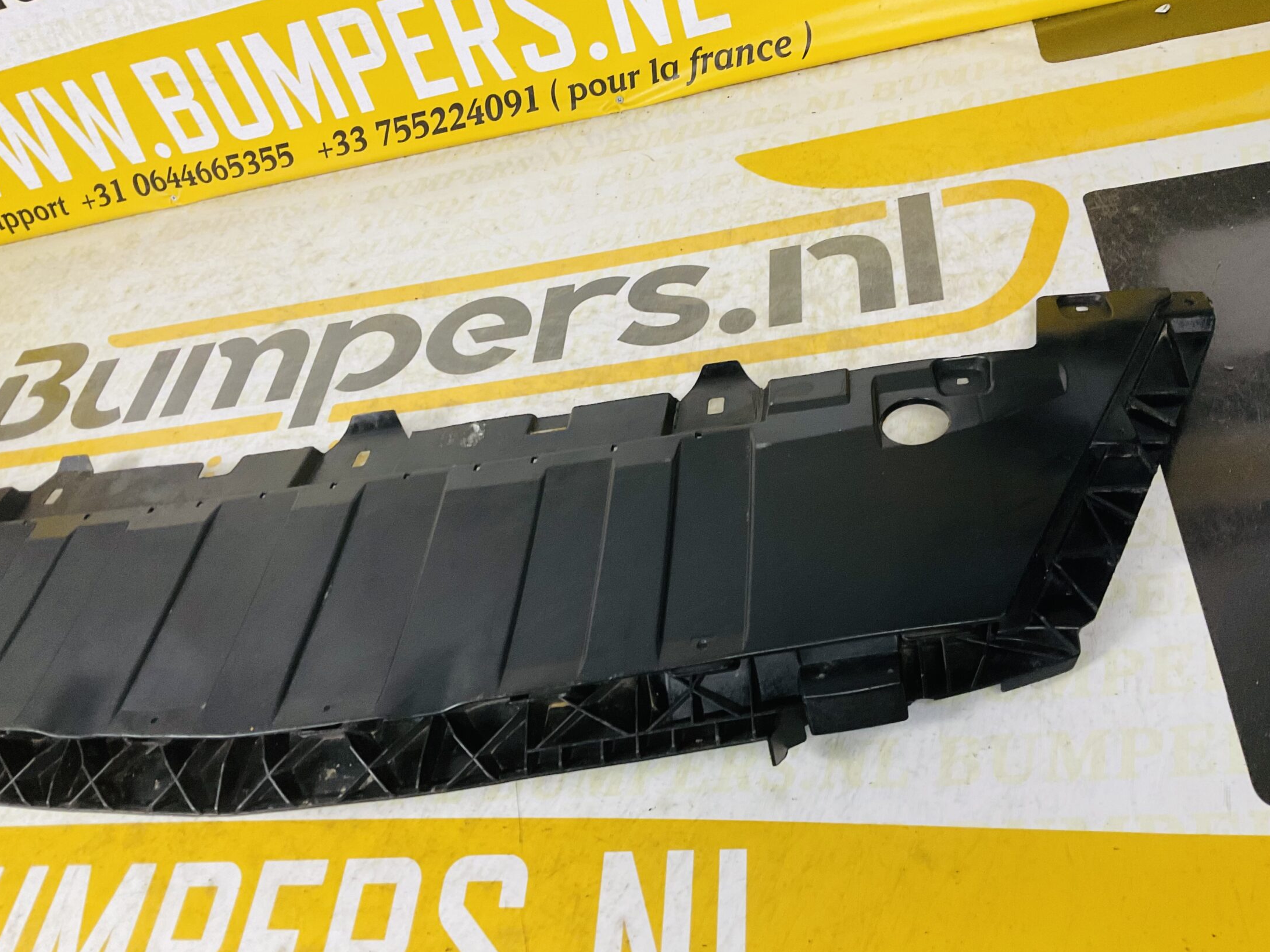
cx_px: 635
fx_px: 1101
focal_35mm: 30
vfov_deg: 46.8
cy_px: 488
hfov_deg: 60.0
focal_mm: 3
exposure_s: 1/50
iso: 100
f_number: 1.8
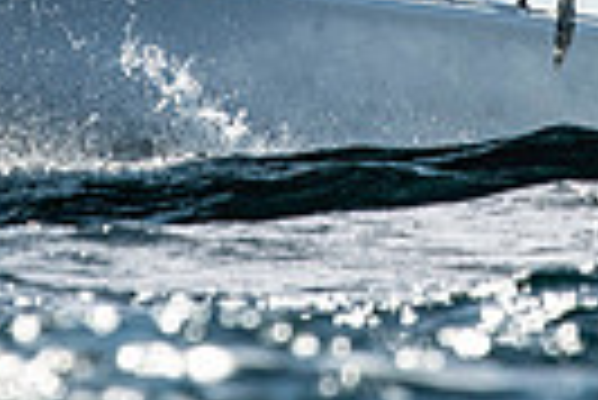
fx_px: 34322
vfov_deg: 0.7
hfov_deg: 1.0
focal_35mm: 2064
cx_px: 405
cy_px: -416
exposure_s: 1/5000
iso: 320
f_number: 5
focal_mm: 300
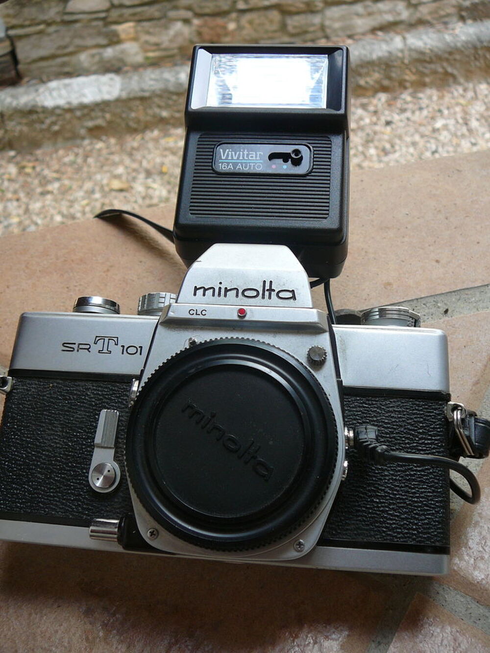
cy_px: 326
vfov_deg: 52.6
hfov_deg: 40.7
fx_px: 660
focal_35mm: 35
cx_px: 245
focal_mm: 5.2
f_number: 2.8
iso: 80
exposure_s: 1/60
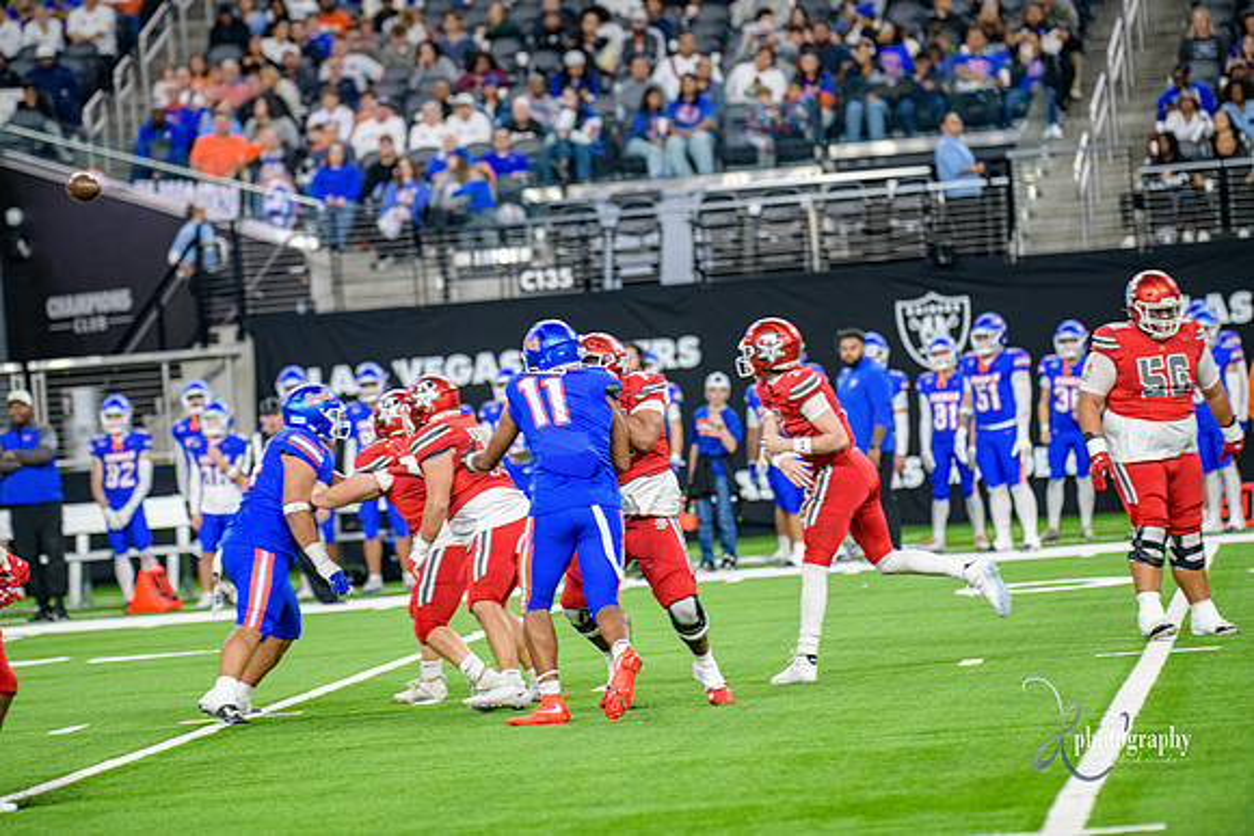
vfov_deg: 7.0
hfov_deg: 10.5
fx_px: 6794
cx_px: 627
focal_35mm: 195
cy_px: 418
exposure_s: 1/400
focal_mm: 195
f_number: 2.8
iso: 1000
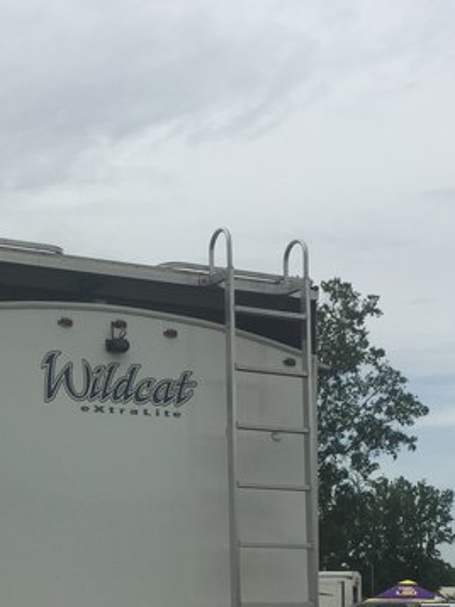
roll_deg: +1.1
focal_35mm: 65
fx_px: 1138
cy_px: 498
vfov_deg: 29.1
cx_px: 65
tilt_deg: +6.7
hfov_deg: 22.2
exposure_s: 1/2198
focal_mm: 4.15
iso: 32
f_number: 2.2
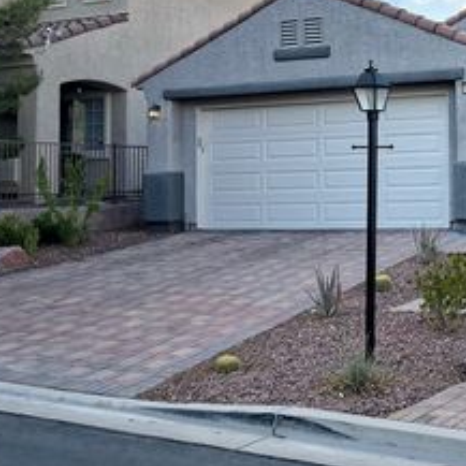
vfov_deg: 31.8
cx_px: 505
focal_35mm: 53
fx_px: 807
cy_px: 134
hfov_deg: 29.3
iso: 50
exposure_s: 1/2062
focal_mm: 5.96
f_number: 1.6
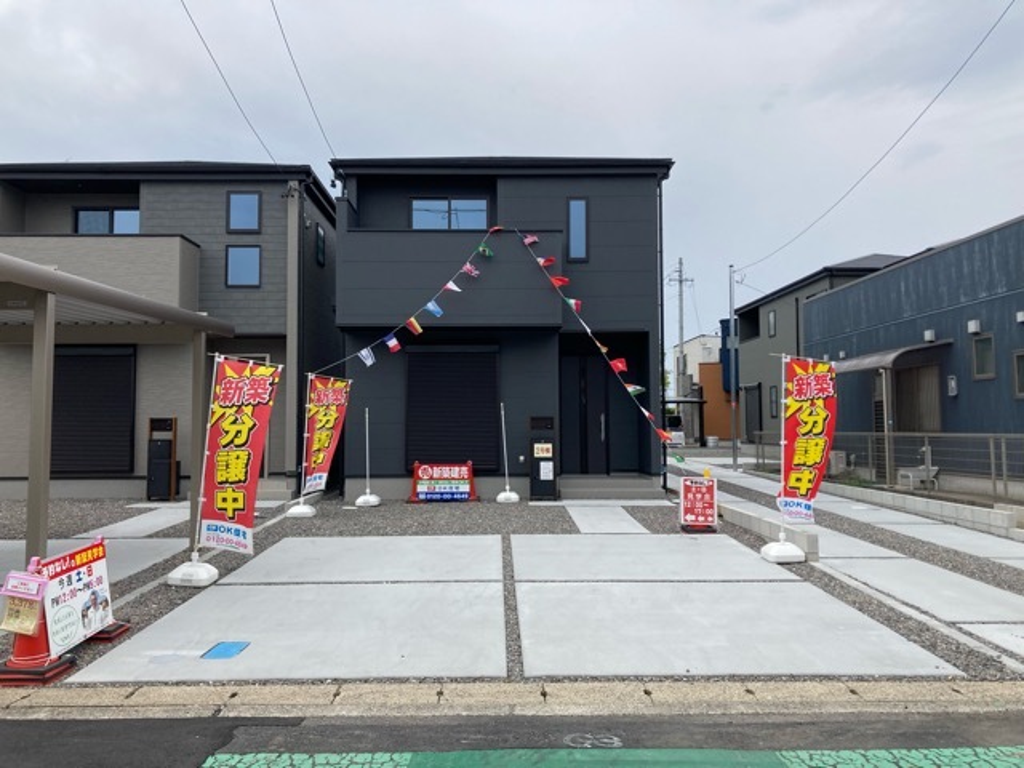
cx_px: 512
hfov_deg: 63.4
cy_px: 384
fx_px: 828
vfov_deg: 49.7
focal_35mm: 28
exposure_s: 1/2183
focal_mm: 3.99
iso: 20
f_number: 1.8
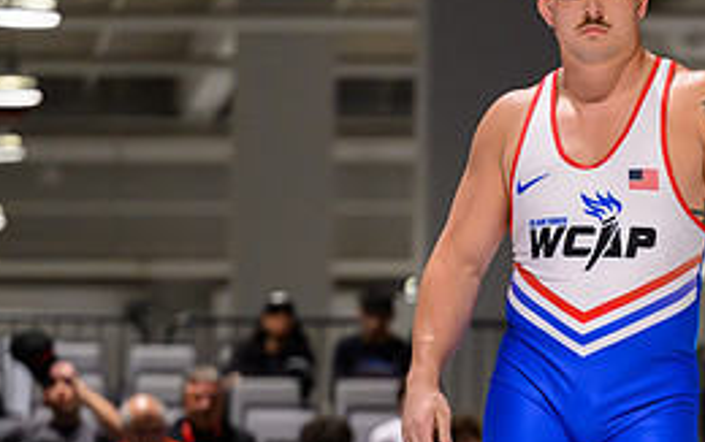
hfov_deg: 7.3
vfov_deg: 4.6
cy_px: 449
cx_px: 651
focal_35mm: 286
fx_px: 5500
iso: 7200
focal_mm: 110
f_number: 2.8
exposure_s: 1/800
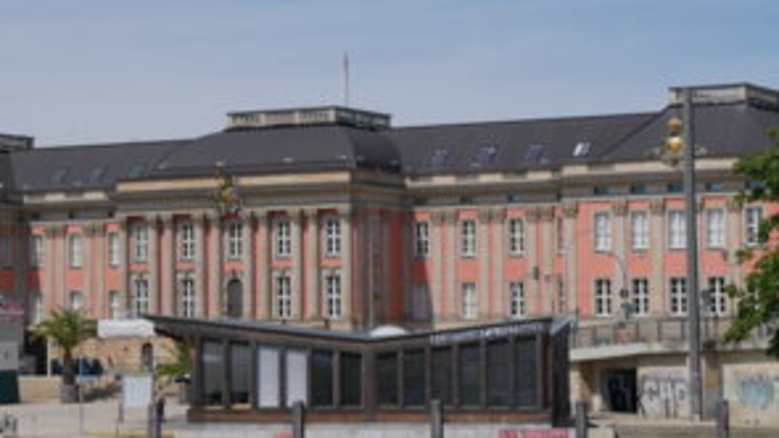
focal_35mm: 124
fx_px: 2562
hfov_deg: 17.3
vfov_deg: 9.8
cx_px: 320
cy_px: 193
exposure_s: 1/640
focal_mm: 42
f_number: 10
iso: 200
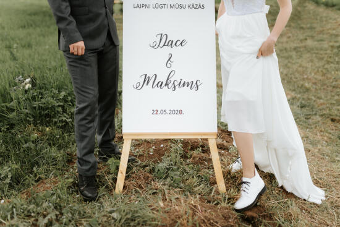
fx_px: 331
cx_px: 170
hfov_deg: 54.4
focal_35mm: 35
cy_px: 114
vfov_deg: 37.9
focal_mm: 35
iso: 100
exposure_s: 1/4000
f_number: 1.6
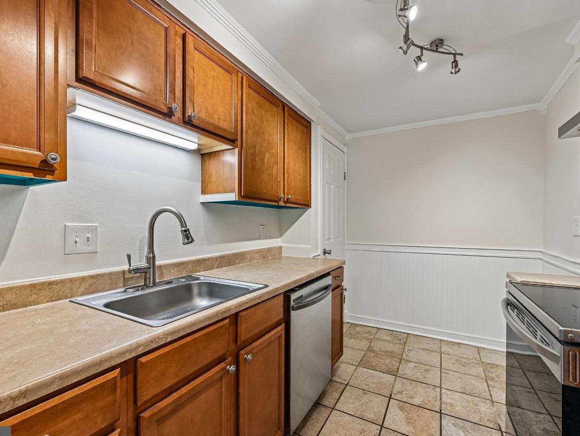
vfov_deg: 78.1
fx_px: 268
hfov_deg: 94.5
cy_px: 221
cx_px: 281
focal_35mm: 16
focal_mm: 14
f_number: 8
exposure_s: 1/15
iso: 110
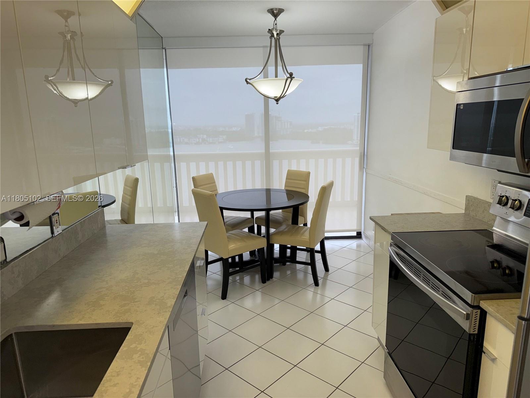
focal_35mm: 24
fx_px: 367
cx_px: 265
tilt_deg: -11.5
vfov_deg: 56.8
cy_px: 199
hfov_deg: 71.6
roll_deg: +1.3
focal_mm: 6.76
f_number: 1.78
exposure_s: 1/152
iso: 50
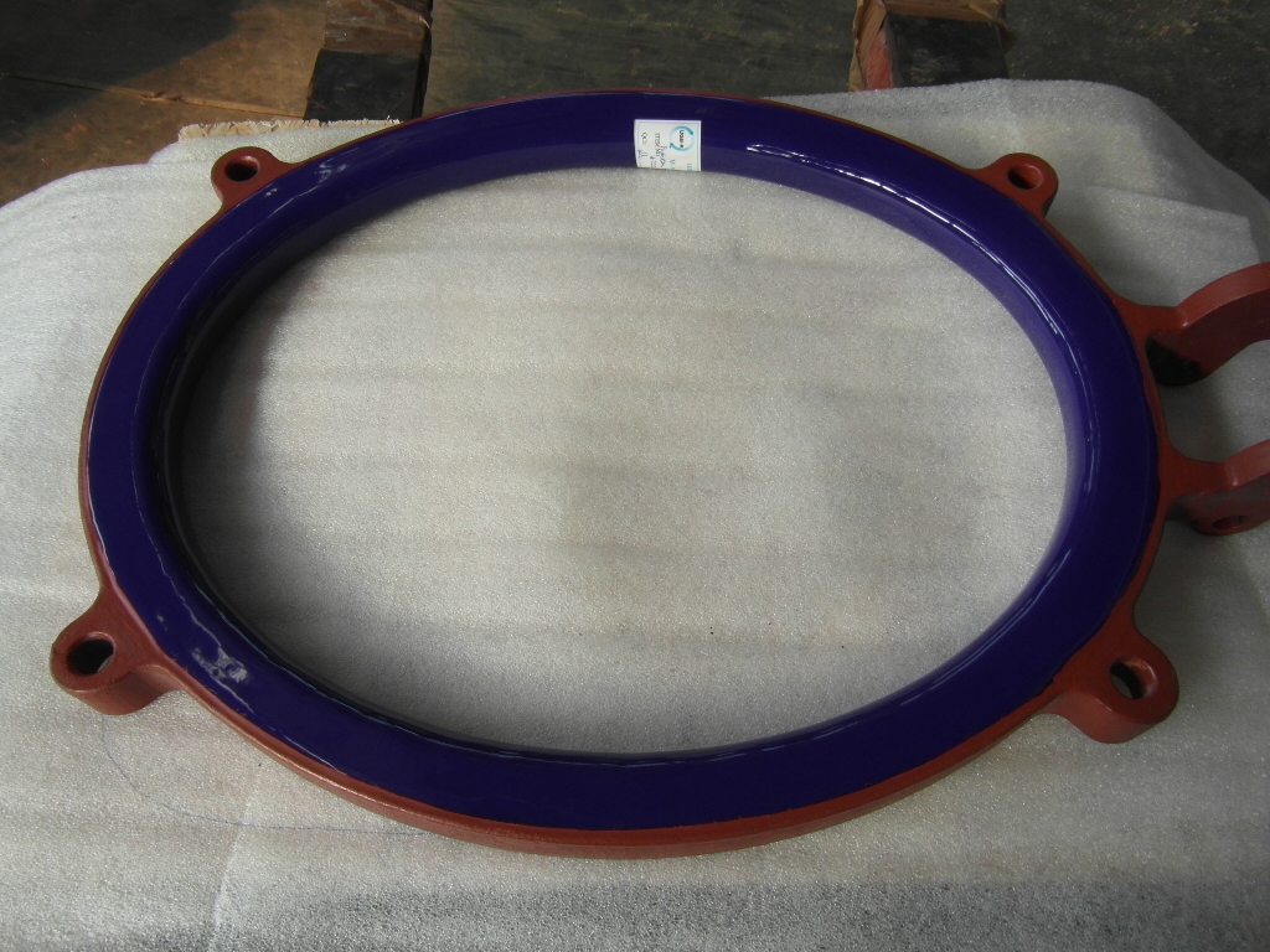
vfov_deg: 56.8
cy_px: 476
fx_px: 881
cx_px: 635
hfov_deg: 71.6
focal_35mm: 24
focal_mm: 4
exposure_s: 1/30
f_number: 3.6
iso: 80
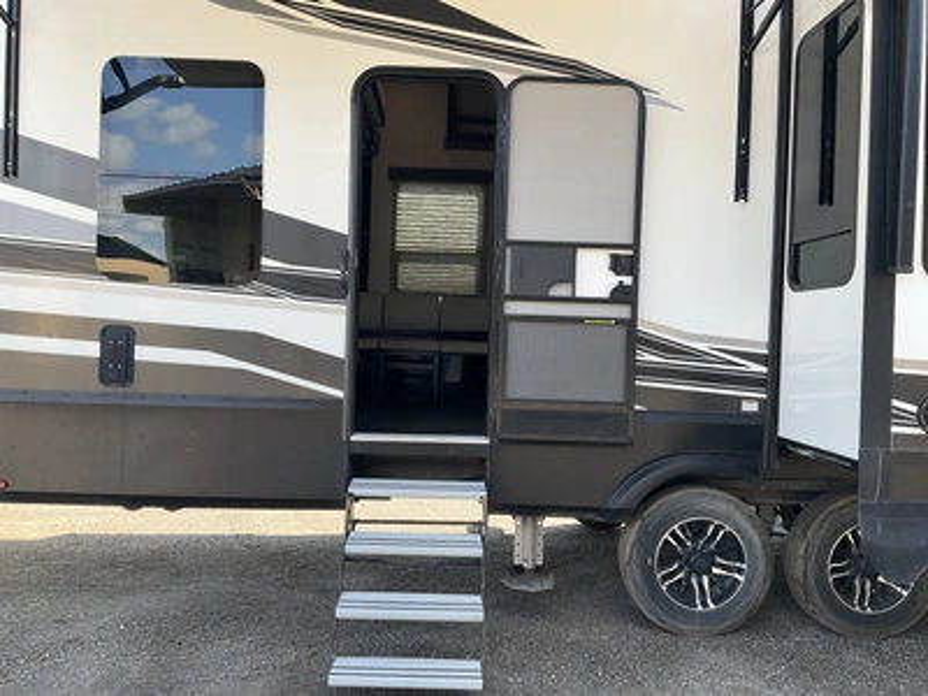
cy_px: 348
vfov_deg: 48.2
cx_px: 464
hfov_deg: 61.7
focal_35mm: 29
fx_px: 777
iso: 20
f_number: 1.8
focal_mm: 3
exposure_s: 1/234
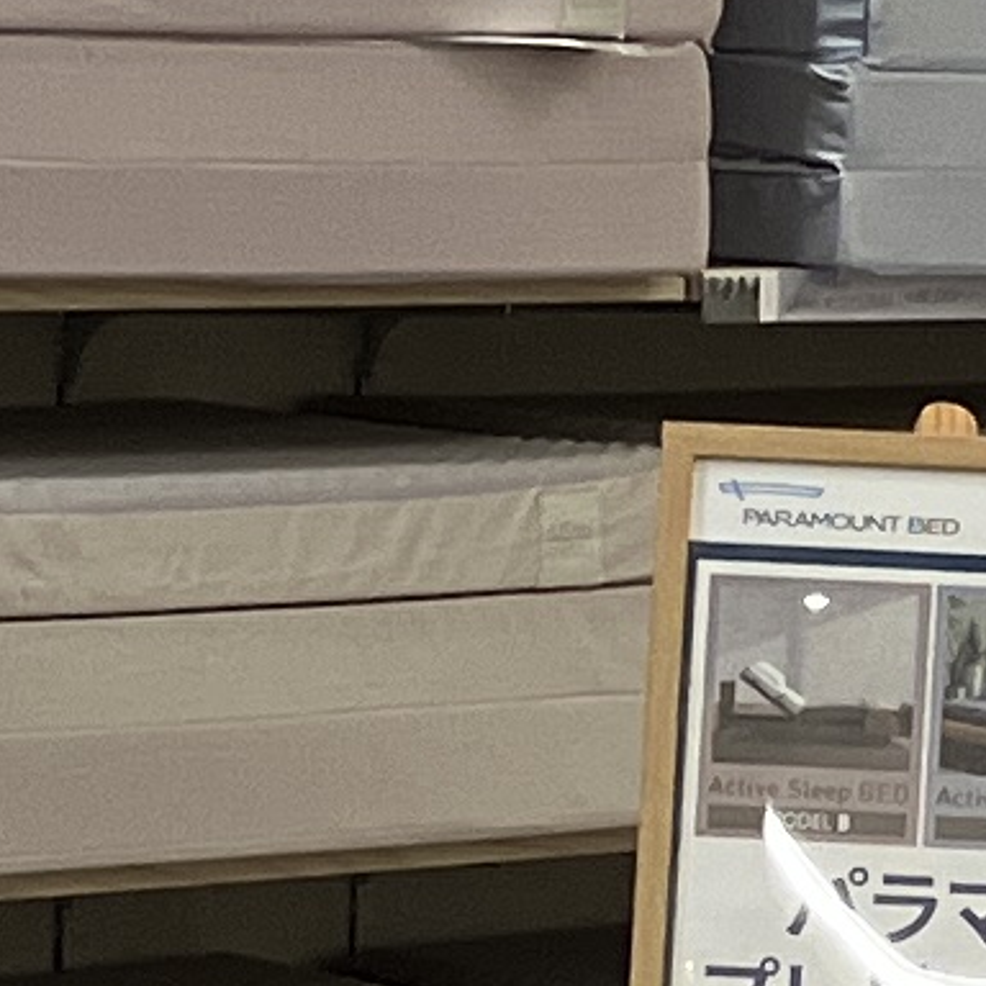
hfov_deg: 6.7
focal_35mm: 260
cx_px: 1274
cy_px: 1094
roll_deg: -2.5
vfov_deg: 6.7
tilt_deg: -9.6
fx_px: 8379
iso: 80
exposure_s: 1/108
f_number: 1.8
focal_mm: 3.99
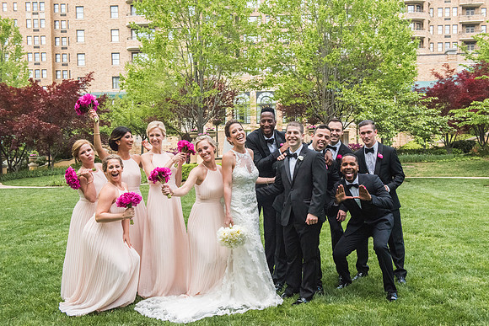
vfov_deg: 35.1
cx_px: 244
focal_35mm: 38
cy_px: 163
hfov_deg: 50.7
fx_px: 516
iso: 4000
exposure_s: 1/4000
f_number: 2.8
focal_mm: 38
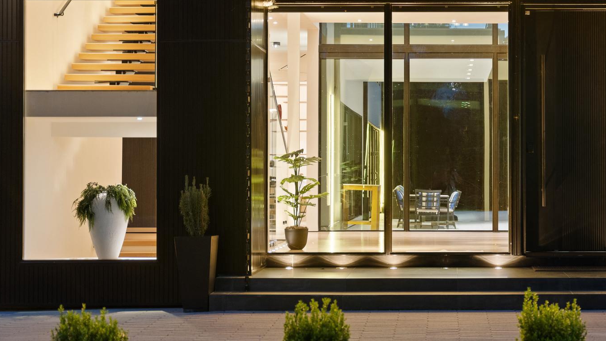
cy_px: 146
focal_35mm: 82
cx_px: 447
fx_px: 1314
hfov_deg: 25.7
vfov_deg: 14.8
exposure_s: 1/3
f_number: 2.8
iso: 800
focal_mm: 51.5
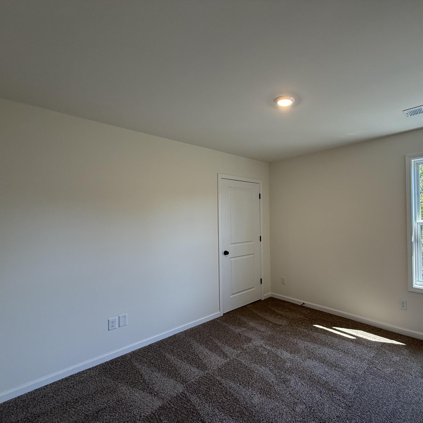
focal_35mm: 17
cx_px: 272
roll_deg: +0.8
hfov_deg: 81.9
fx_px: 235
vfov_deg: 84.0
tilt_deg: +1.5
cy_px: 217
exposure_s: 1/120
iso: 160
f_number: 2.2
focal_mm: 2.22
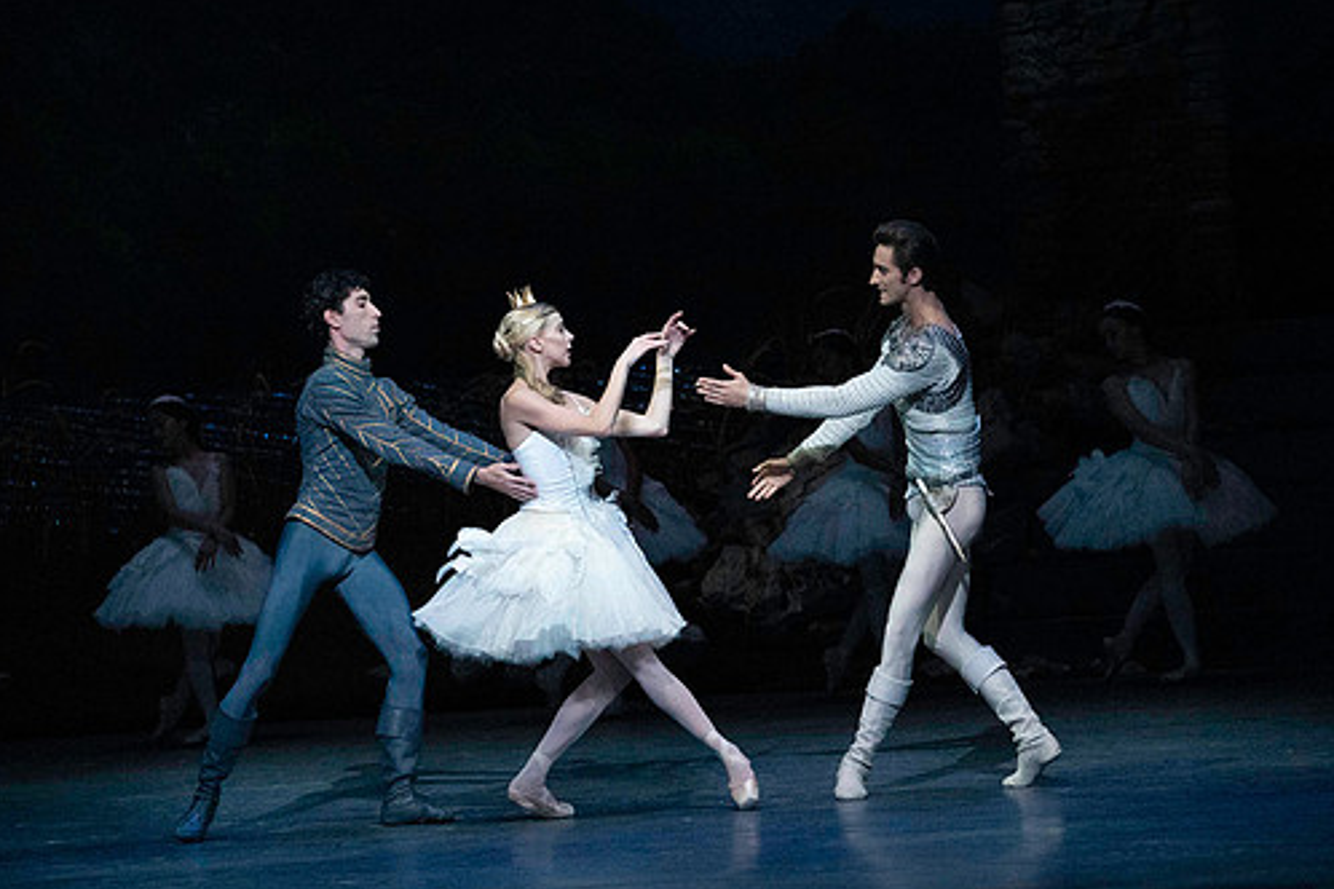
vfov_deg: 6.1
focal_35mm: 226
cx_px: 638
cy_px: 446
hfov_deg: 9.1
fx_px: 8374
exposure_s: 1/400
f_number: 5
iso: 25600
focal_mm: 194
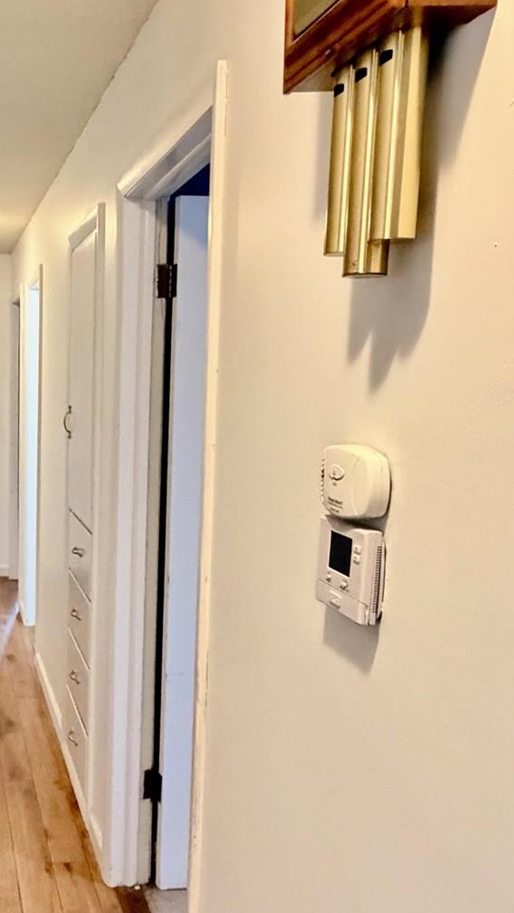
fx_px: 848
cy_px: 482
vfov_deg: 56.6
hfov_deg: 30.5
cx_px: -37
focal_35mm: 35
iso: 1250
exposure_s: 1/60
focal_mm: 2.22
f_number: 2.2
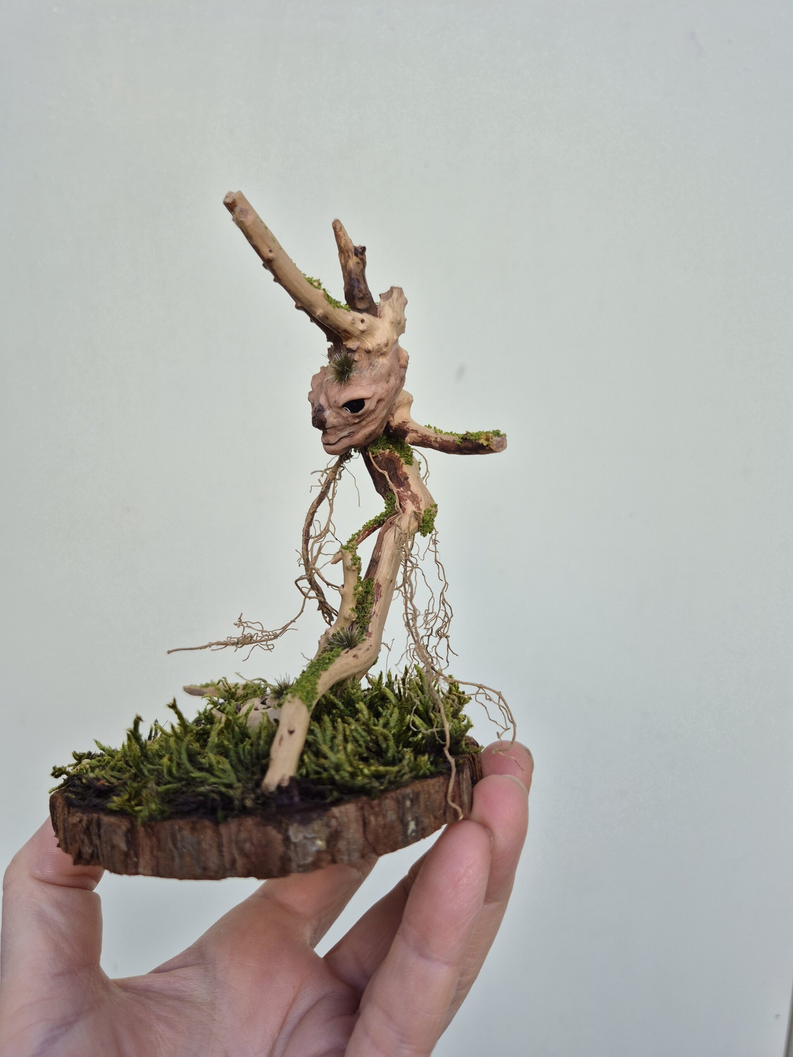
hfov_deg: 58.9
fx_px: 703
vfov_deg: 73.9
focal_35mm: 23
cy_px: 528
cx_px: 396
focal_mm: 5.4
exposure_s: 1/233
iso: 25
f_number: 1.8
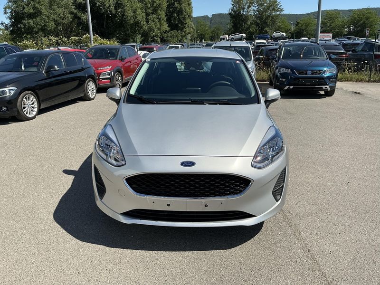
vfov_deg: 49.7
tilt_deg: -16.0
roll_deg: +0.4
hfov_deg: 63.4
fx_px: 307
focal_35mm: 28
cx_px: 190
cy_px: 142
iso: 25
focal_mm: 3
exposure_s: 1/2427
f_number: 1.8
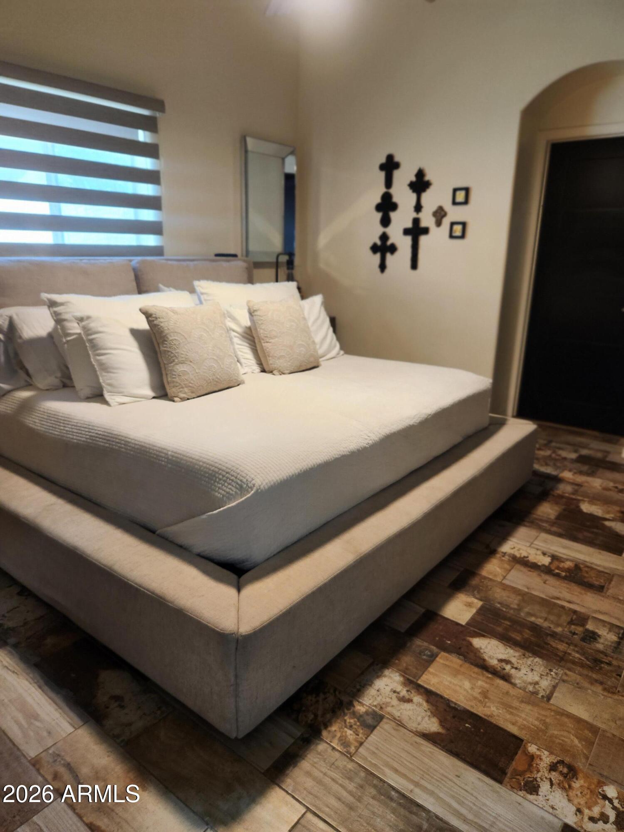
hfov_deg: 58.9
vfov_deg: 73.9
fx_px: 553
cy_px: 416
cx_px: 312
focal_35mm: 23
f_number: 1.8
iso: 250
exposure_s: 1/60
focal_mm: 5.4
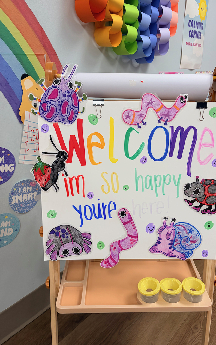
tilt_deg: -20.6
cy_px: 173
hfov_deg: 44.5
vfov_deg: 66.5
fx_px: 264
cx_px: 119
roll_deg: -0.9
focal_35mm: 28
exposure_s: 1/120
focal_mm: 5.96
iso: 125
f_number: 1.6
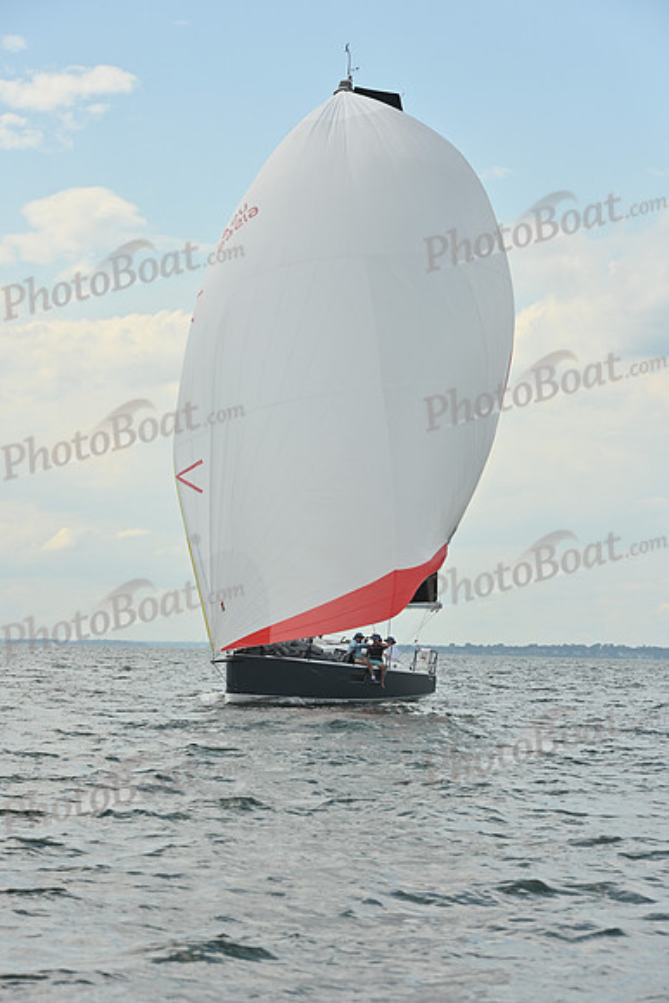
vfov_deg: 18.3
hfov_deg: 12.2
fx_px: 3120
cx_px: 334
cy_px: 502
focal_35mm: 112
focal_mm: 112
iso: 320
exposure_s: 1/1600
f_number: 10
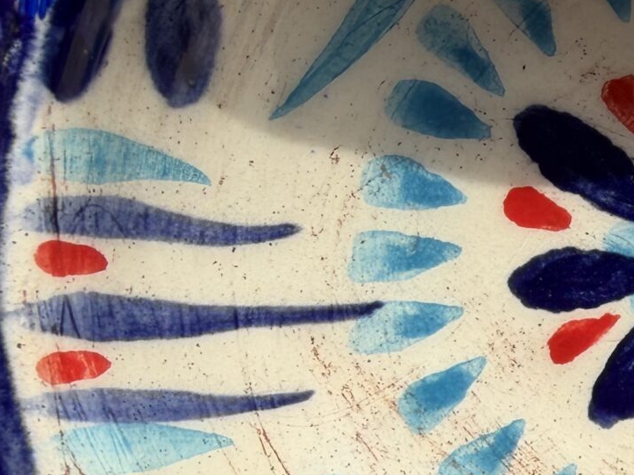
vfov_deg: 17.3
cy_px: 283
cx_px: 761
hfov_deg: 21.4
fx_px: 1557
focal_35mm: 85
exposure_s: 1/777
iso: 25
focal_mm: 2.22
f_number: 2.2
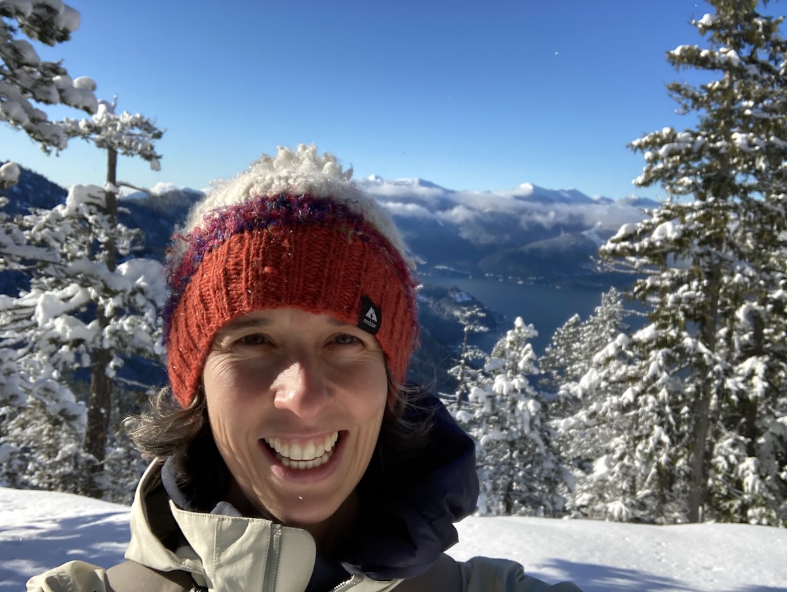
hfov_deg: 56.8
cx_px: 394
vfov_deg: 44.2
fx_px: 728
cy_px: 296
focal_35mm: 32
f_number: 2.2
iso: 20
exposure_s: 1/486
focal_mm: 2.87
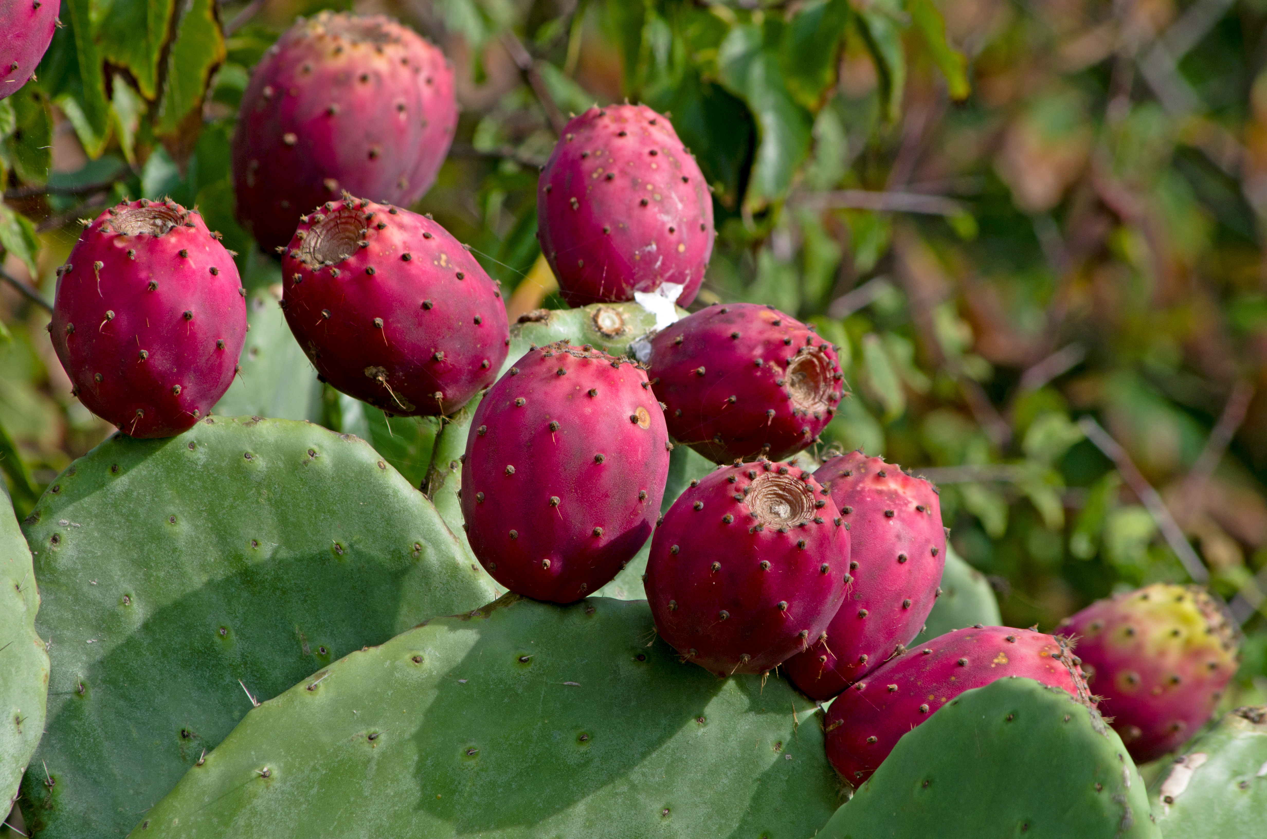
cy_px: 420
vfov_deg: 4.3
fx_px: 11063
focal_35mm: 315
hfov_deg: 6.6
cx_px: 634
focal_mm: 210
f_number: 10
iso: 200
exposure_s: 1/400
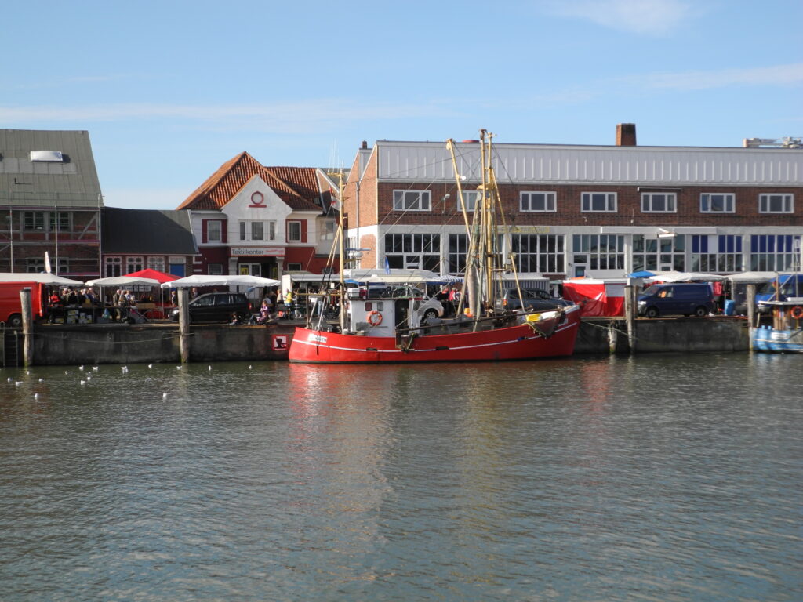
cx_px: 402
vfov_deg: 24.0
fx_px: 1415
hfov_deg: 31.7
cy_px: 301
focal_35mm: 61
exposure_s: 1/800
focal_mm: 13
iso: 100
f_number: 3.5
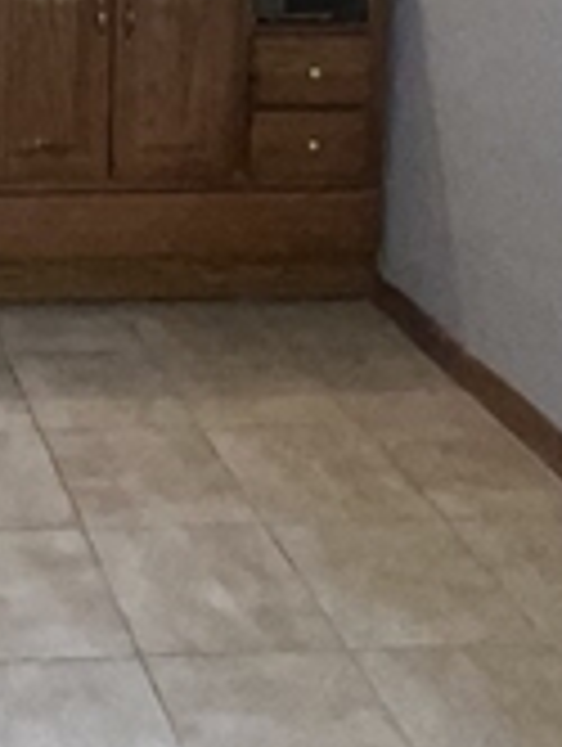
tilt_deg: -5.7
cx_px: -234
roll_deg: -0.5
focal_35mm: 60
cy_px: -153
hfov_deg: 21.3
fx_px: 1295
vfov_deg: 28.0
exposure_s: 1/60
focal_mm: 1.57
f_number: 1.8
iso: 320
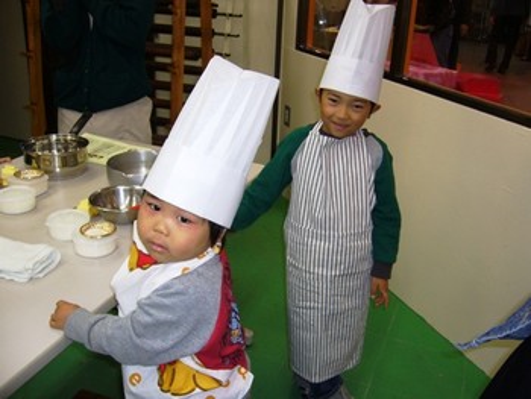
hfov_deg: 52.6
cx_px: 266
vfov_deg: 40.7
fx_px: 537
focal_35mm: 35
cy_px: 200
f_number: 2.8
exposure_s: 1/60
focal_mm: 5.8
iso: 100
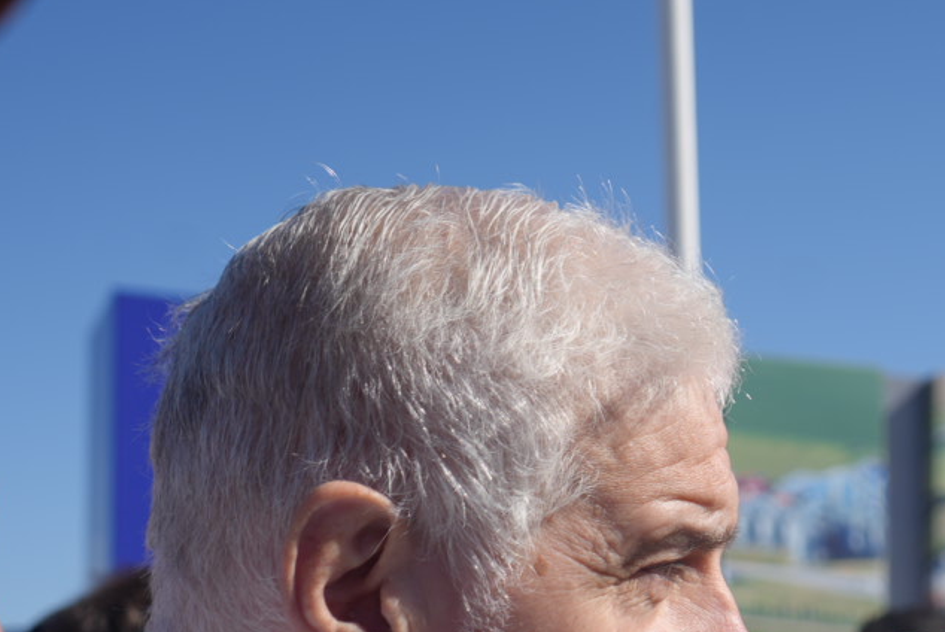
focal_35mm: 79
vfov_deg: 16.6
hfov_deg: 24.7
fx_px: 2076
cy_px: 751
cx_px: 905
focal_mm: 31
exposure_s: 1/1600
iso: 100
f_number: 4.5
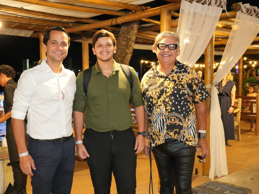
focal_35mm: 41
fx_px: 307
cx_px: 115
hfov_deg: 45.7
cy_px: 98
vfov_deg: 35.1
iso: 4000
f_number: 4
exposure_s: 1/125
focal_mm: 37
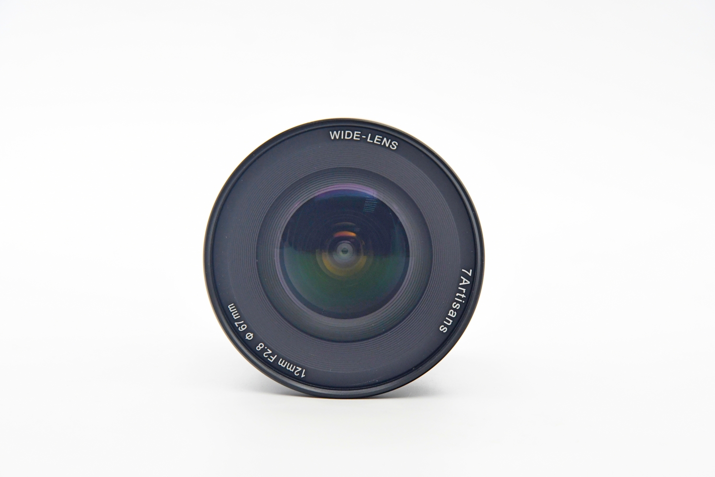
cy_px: 238
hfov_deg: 17.1
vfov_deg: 11.4
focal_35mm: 120
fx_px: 2383
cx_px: 358
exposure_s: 1/125
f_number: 8
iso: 1250
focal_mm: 80
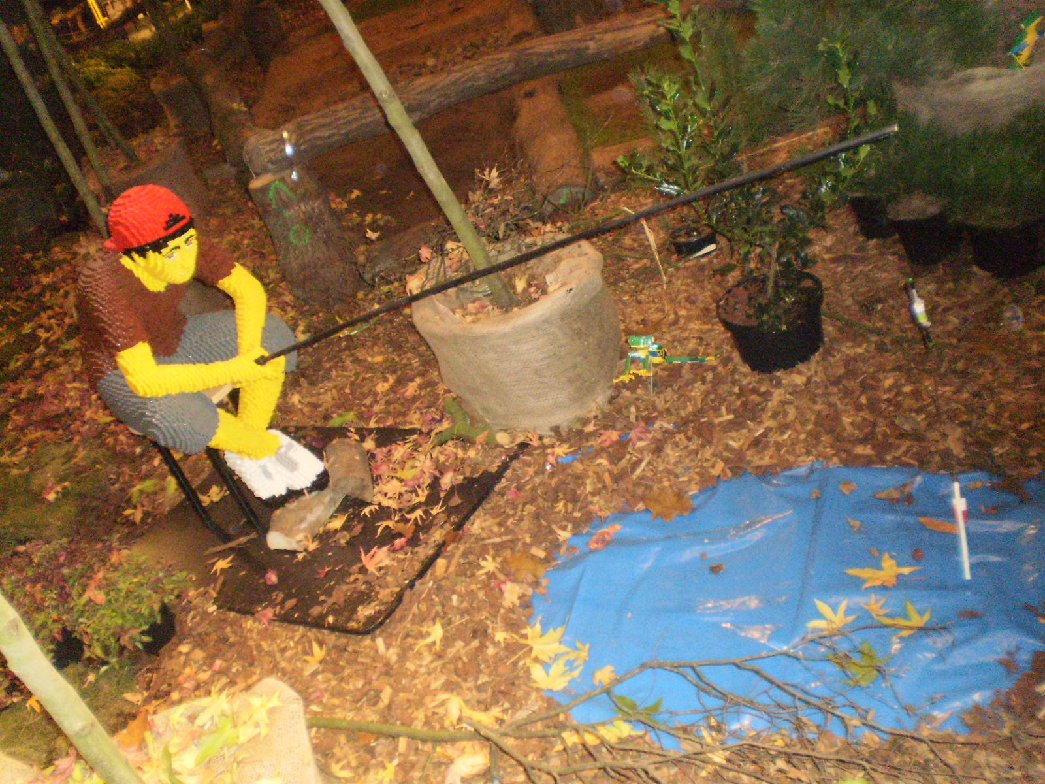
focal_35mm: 36
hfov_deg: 51.4
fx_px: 1087
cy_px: 392
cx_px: 522
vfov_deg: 39.7
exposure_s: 1/30
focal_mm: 6.3
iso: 640
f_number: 3.1
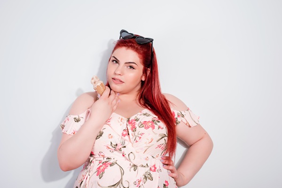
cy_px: 94
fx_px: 392
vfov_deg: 27.0
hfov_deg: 39.6
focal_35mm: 50
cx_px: 141
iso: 100
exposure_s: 1/125
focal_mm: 50
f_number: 5.6
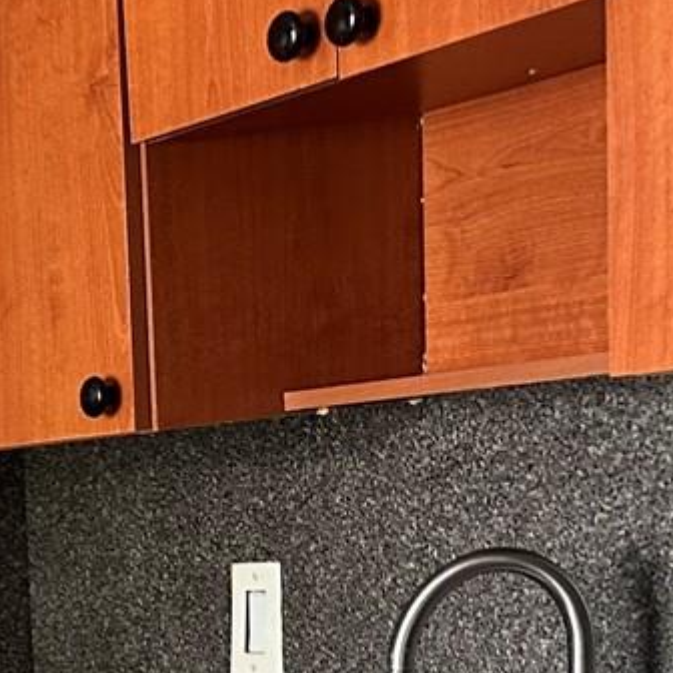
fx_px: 2222
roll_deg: +6.8
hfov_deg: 14.1
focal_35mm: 101
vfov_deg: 15.9
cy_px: 997
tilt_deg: -8.2
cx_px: -725
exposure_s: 1/60
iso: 320
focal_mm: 6.86
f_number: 1.78
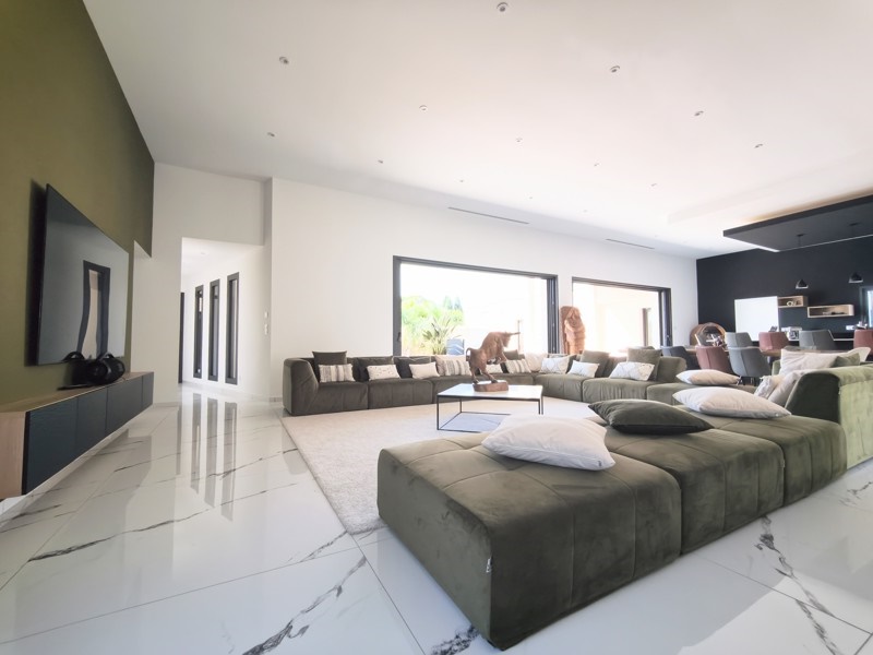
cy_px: 328
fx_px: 378
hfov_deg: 98.2
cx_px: 436
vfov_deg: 81.7
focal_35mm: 15
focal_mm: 1.91
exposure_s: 1/178
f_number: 2.2
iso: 50
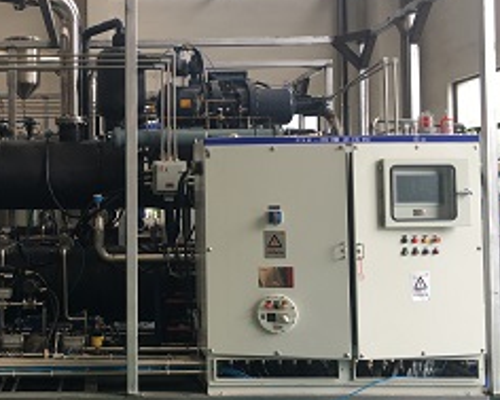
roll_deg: +0.6
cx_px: 91
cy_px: 184
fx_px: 711
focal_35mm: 48
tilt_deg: +2.7
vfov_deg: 31.5
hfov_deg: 37.2
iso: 32
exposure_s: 1/100
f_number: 2.2
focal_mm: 4.15
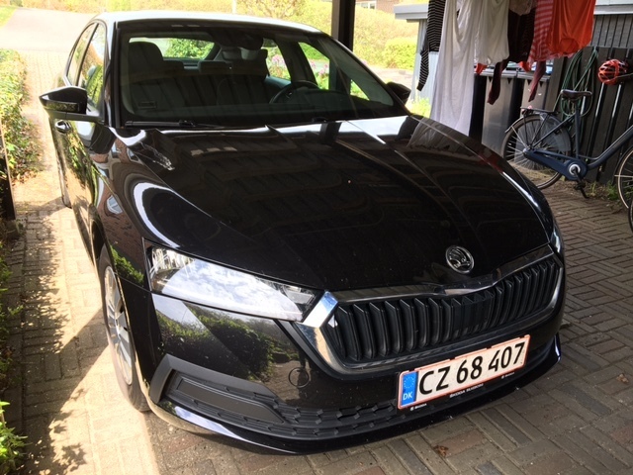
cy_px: 238
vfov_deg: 48.2
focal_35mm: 29
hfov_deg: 61.7
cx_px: 316
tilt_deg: -19.7
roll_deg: -1.9
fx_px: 530
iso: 25
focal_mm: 4.15
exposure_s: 1/109
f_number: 2.2
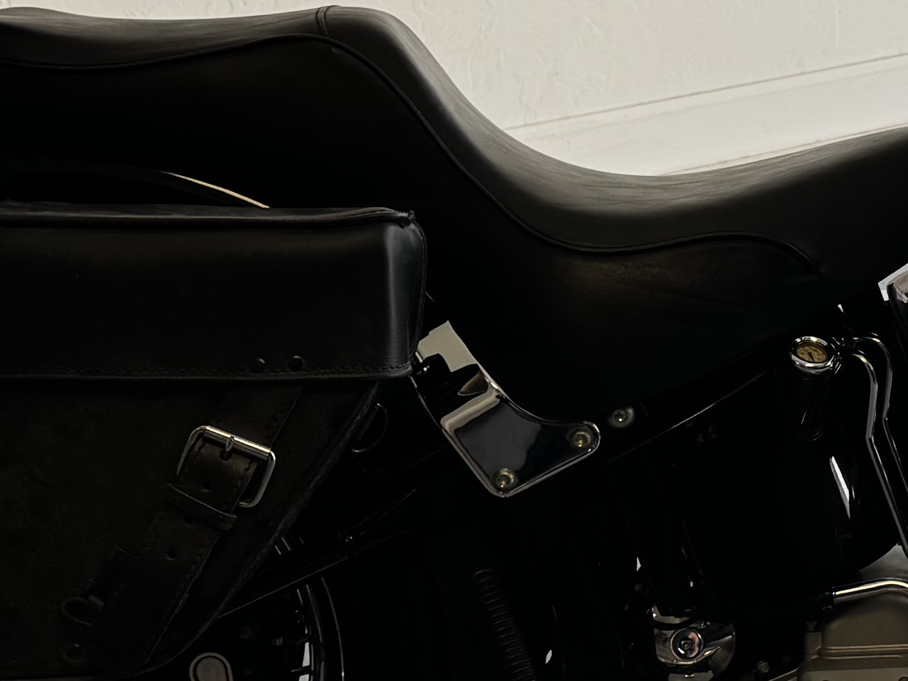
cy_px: 362
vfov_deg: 14.9
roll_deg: -3.0
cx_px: 886
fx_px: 2597
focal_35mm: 99
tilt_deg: -24.4
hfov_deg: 19.3
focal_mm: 6.76
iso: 80
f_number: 1.78
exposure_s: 1/407
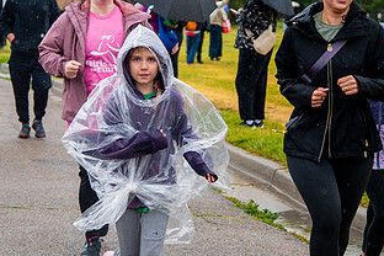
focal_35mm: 114
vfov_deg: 12.0
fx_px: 1216
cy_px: 66
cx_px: 102
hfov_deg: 17.9
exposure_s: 1/1600
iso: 1600
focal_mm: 55
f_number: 4
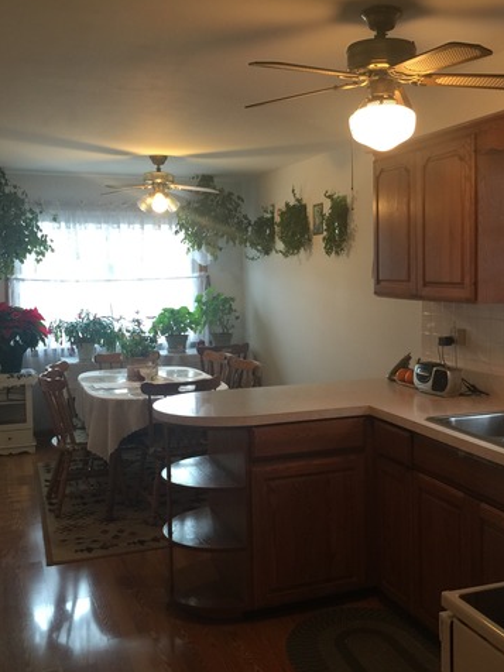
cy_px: 335
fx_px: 757
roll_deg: +0.5
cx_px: 313
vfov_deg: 47.9
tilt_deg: -5.2
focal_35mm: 39
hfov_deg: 36.6
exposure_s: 1/15
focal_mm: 4.15
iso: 40
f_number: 2.2
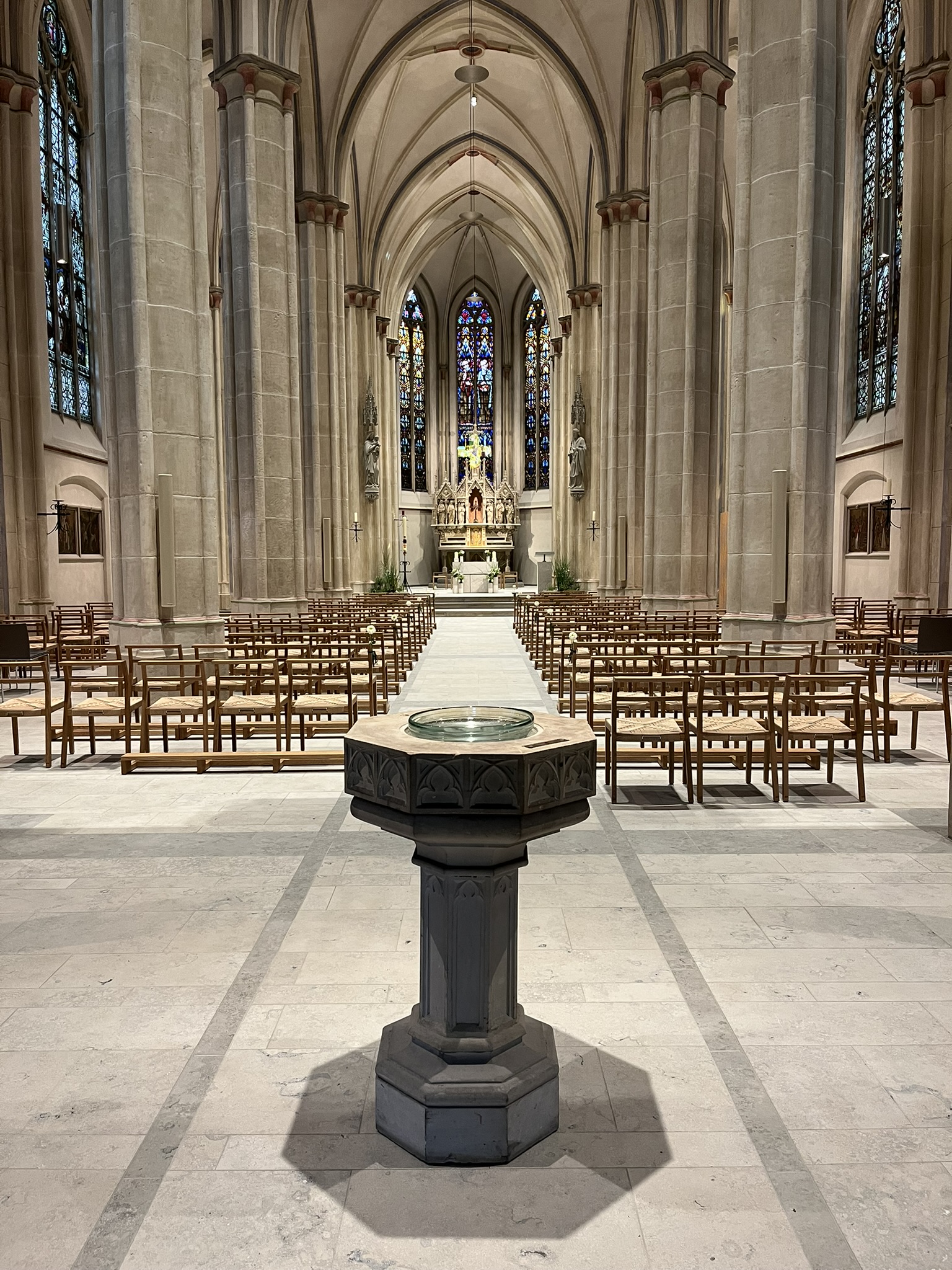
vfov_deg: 67.3
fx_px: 953
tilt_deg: -4.7
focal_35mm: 26
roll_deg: +0.1
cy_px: 635
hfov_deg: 53.1
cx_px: 476
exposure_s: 1/60
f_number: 1.6
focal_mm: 5.1
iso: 160
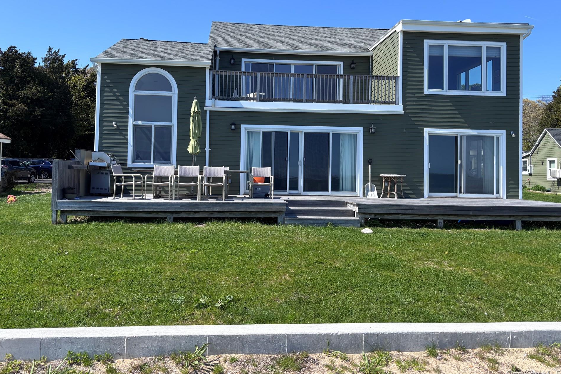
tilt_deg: +2.3
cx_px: 265
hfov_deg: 63.6
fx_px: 452
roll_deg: -0.7
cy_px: 155
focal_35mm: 29
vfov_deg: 44.8
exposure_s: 1/2193
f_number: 1.6
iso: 50
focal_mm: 5.96
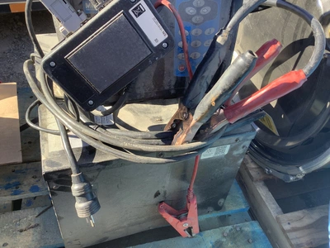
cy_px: 124
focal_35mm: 31
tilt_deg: -43.3
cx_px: 165
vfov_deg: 45.4
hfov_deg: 58.4
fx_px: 296
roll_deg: -6.6
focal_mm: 3.3
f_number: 2.4
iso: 25
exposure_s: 1/139
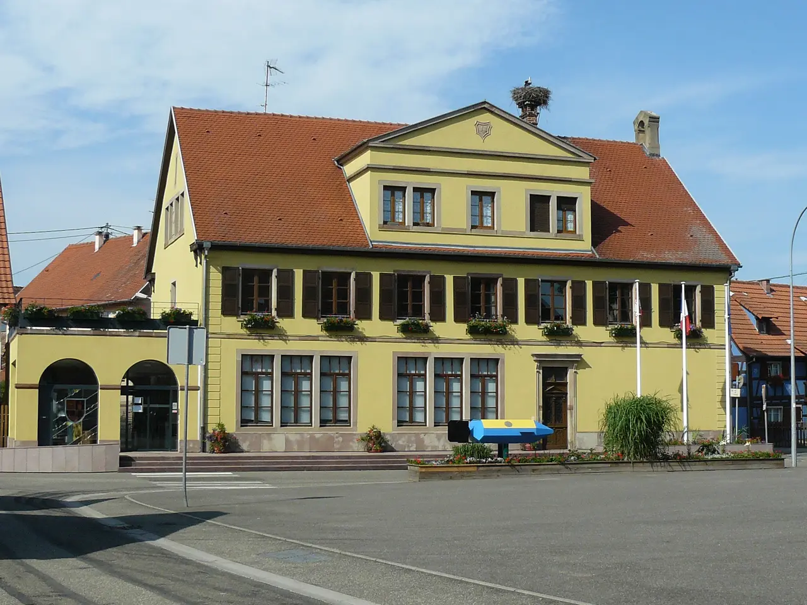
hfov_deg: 34.3
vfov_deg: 26.1
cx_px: 404
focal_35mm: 56
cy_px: 302
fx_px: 1306
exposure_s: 1/400
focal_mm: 6.2
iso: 100
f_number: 5.6
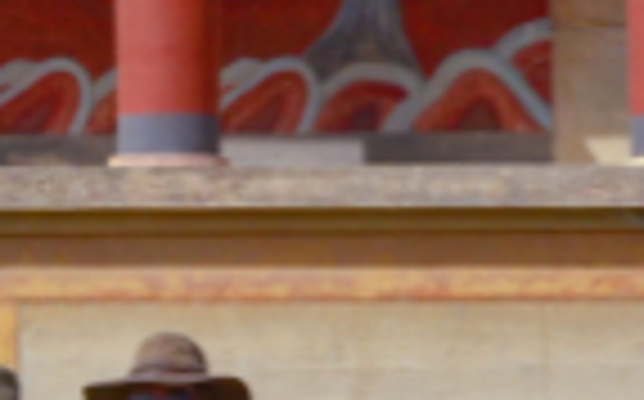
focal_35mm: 128
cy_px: 198
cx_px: 122
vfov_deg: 10.2
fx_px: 2244
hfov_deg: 16.2
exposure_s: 1/800
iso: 640
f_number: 14
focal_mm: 20
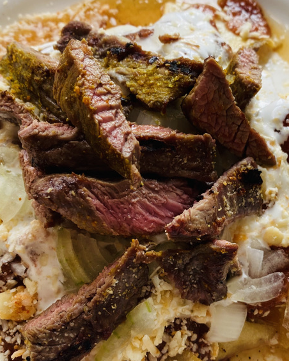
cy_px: 198
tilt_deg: -67.4
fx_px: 492
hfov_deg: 32.5
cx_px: 186
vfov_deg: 40.3
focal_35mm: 46
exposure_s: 1/130
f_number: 1.8
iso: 32
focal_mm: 4.25
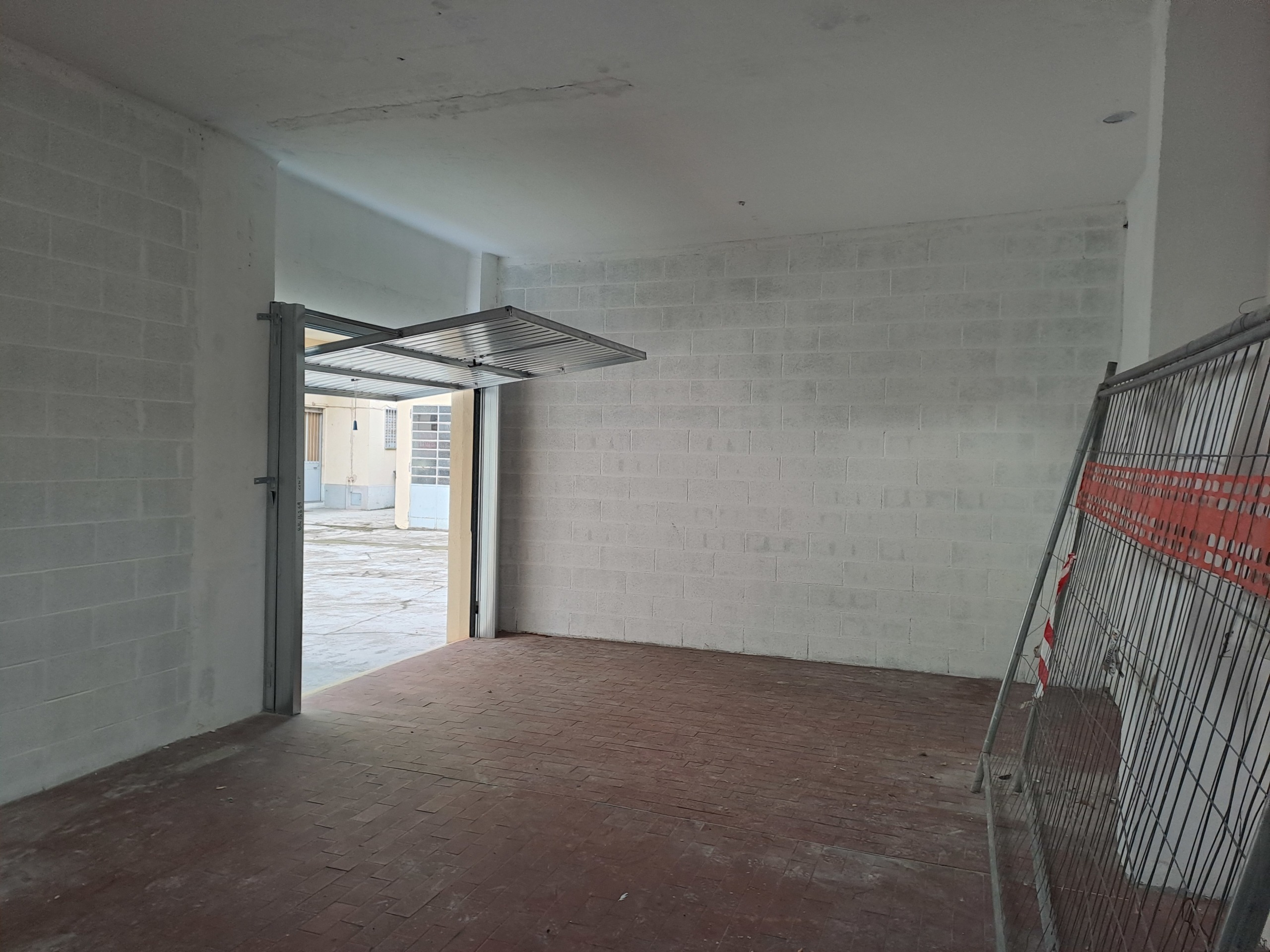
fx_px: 917
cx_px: 635
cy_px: 476
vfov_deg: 54.9
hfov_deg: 69.4
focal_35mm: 25
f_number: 1.8
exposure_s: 1/60
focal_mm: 4.65
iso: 125
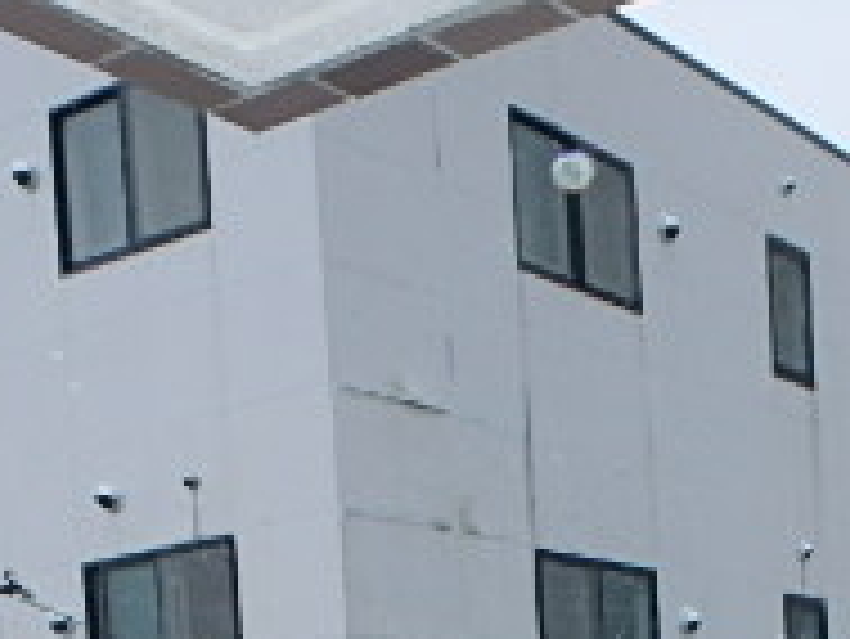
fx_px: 1745
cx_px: 747
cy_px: 994
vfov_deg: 18.2
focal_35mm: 71
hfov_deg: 26.6
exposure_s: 1/100
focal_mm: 3.7
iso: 125
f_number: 3.5
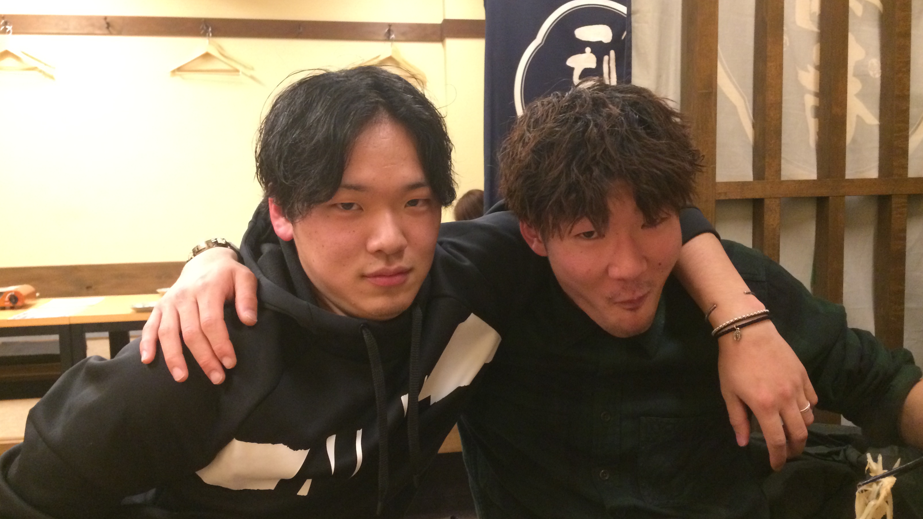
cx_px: 459
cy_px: 275
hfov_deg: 61.0
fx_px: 783
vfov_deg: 36.7
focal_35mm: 32
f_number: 2.2
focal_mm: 4.15
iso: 320
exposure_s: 1/15
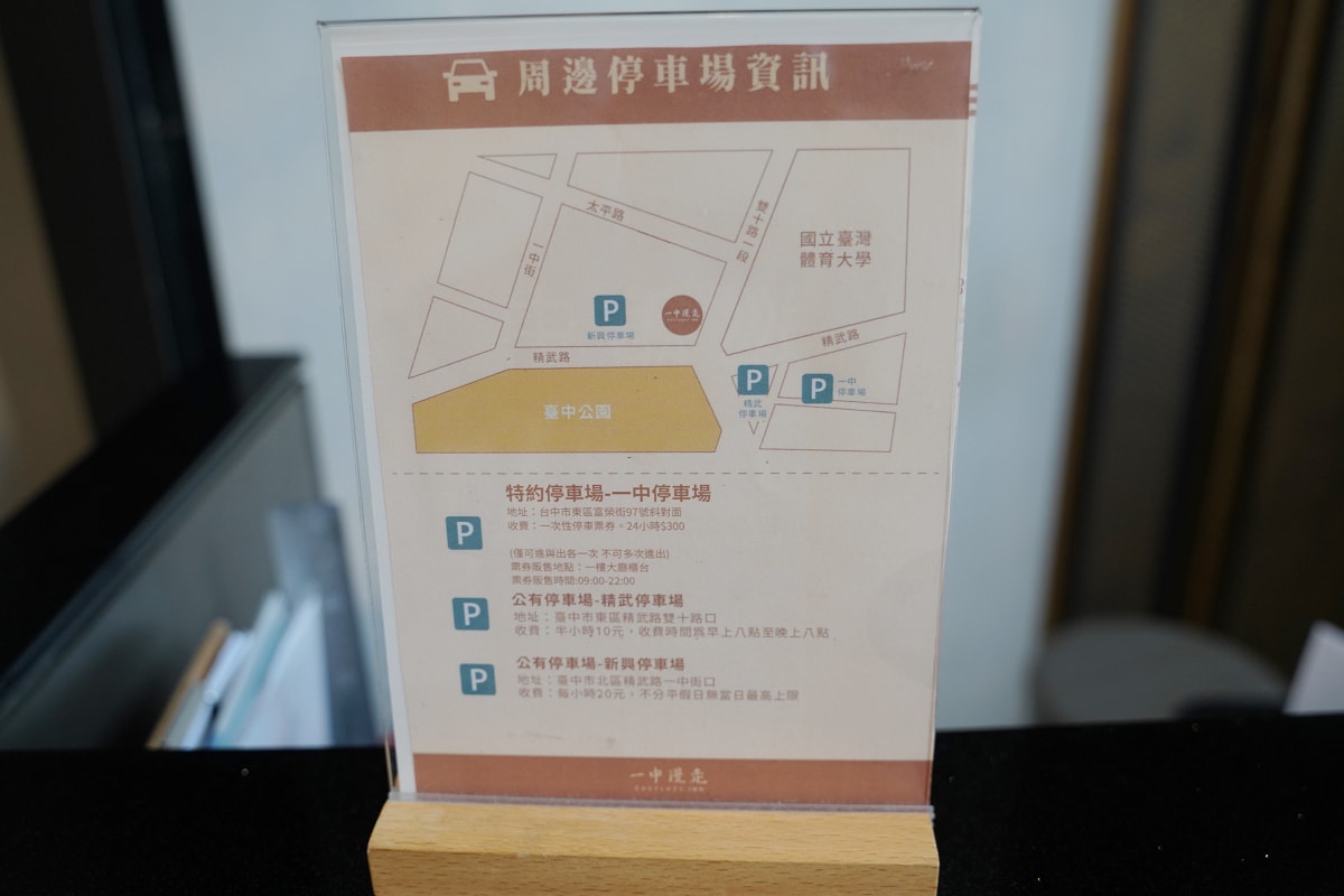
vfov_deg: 46.4
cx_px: 672
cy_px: 448
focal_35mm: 28
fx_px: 1045
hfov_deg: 65.5
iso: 800
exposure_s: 1/60
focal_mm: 28
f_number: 4
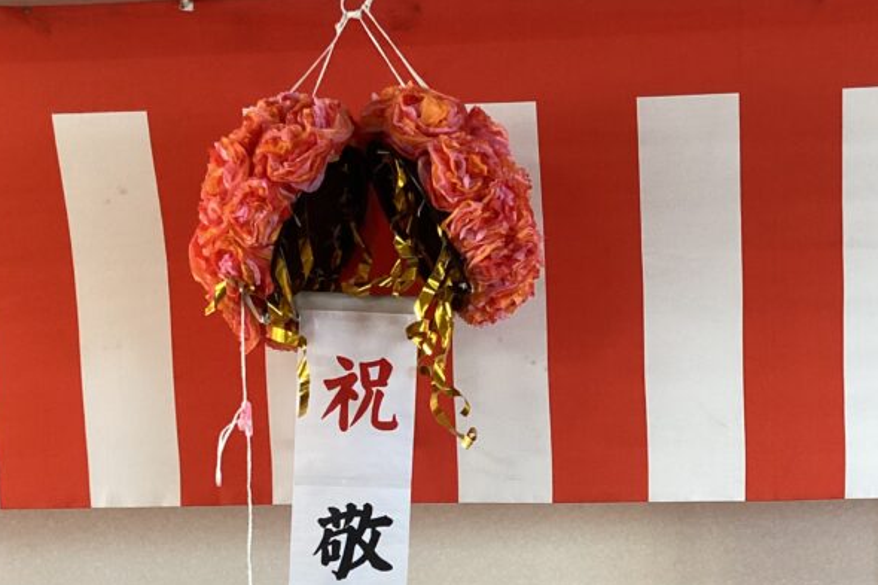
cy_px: 640
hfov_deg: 35.6
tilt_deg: -5.3
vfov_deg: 22.8
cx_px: 438
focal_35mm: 56
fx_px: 1365
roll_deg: -0.1
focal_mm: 3.3
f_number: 2.4
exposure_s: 1/60
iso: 200
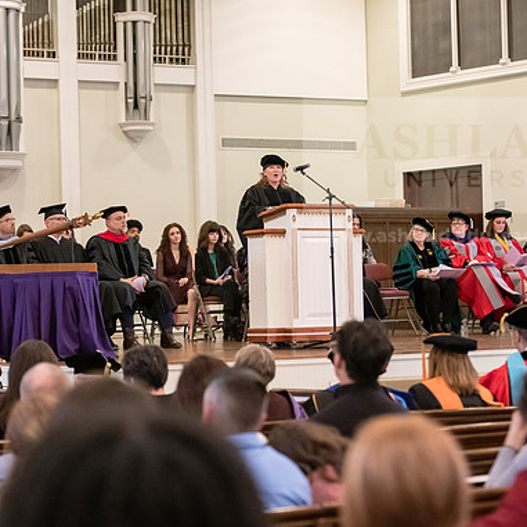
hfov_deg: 16.4
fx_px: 1826
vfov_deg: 16.4
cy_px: 265
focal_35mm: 106
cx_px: 261
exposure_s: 1/200
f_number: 3.2
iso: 5000
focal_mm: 82
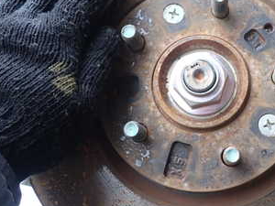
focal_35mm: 50
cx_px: 204
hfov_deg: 37.3
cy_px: 92
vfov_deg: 29.1
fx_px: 397
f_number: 2
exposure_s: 1/60
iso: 200
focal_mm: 4.5
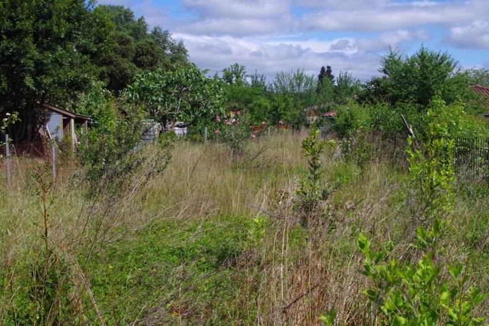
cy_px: 163
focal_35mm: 49
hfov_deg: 40.3
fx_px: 666
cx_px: 244
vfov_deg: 27.5
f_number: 14
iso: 3200
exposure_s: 1/4000
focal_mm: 32.5
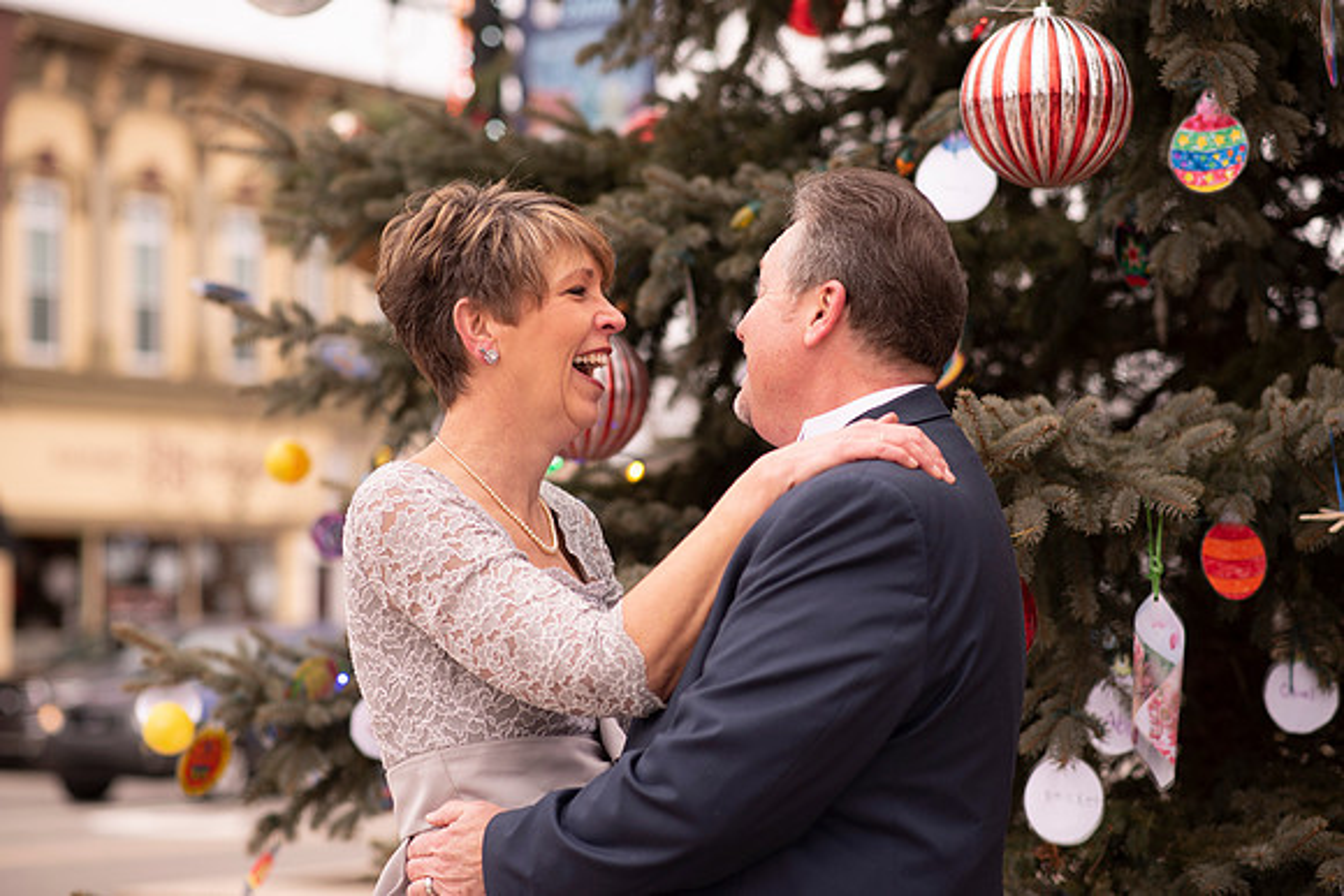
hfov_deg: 23.9
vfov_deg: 16.1
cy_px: 448
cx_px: 672
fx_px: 3174
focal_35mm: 85
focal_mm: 85
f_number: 2.5
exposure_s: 1/125
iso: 100
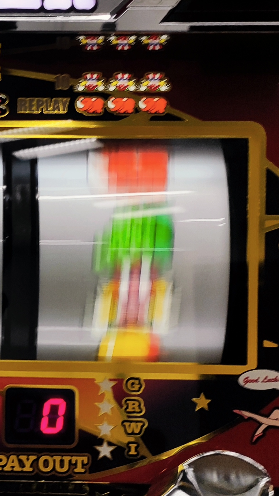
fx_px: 657
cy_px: 302
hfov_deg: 21.2
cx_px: -104
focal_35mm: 50
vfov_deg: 41.1
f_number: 1.79
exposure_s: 1/50
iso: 58
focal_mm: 4.74
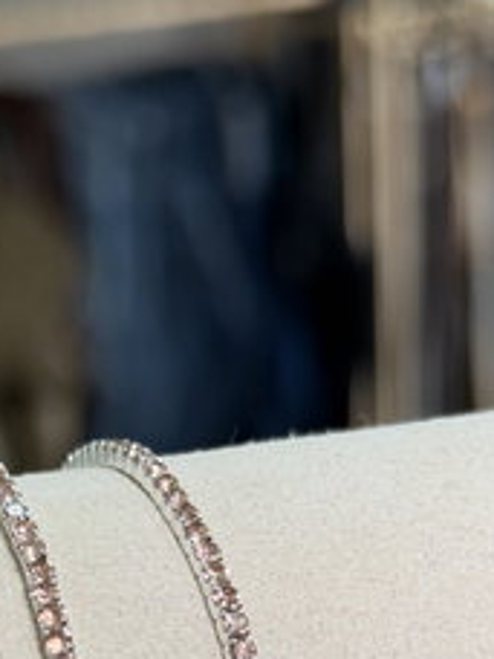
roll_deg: +4.0
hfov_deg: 13.2
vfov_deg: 16.9
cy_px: 764
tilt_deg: -20.2
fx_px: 2131
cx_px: 118
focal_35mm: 112
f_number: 1.78
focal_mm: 6.76
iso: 80
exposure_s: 1/100
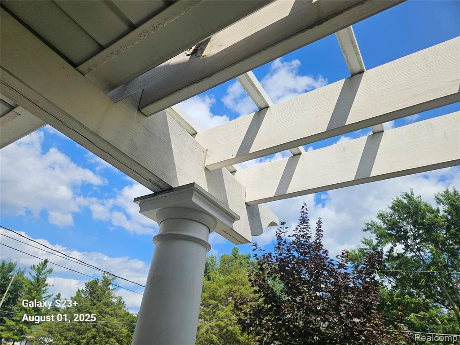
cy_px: 172
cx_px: 230
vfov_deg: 58.9
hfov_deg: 73.9
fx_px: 306
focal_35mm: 23
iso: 25
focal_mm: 5.4
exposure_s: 1/3034
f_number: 1.8
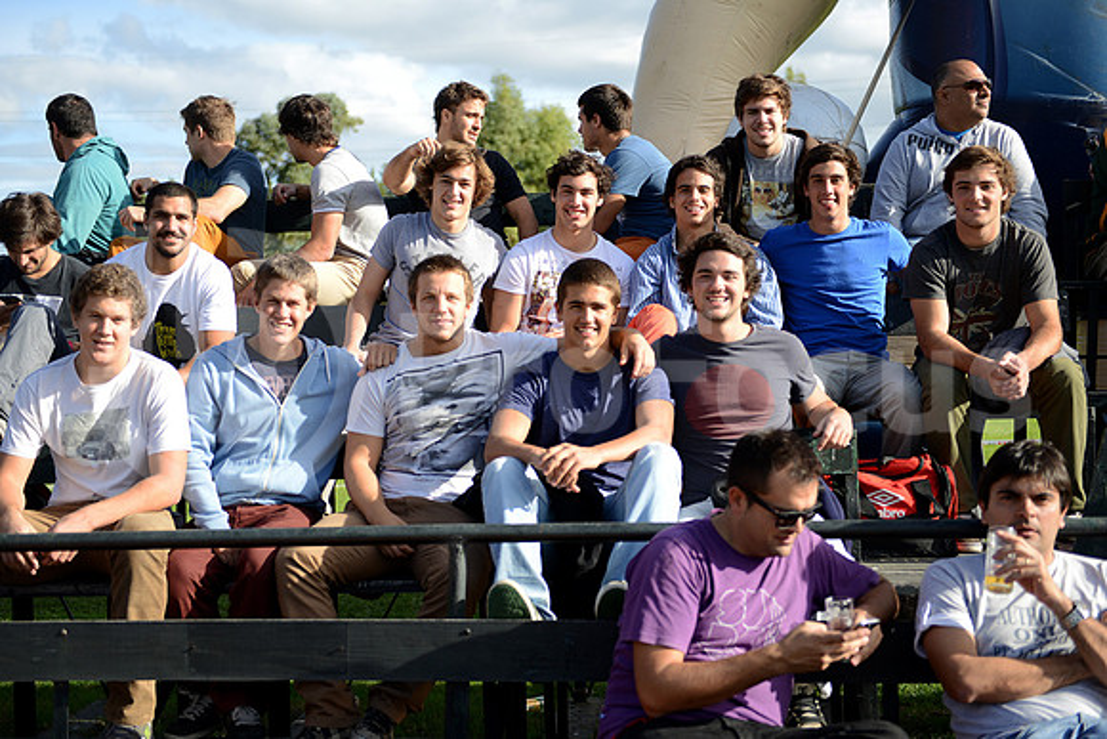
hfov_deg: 39.6
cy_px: 370
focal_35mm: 50
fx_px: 1538
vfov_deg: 27.0
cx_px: 554
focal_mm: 50
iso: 250
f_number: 2.8
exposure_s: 1/2000
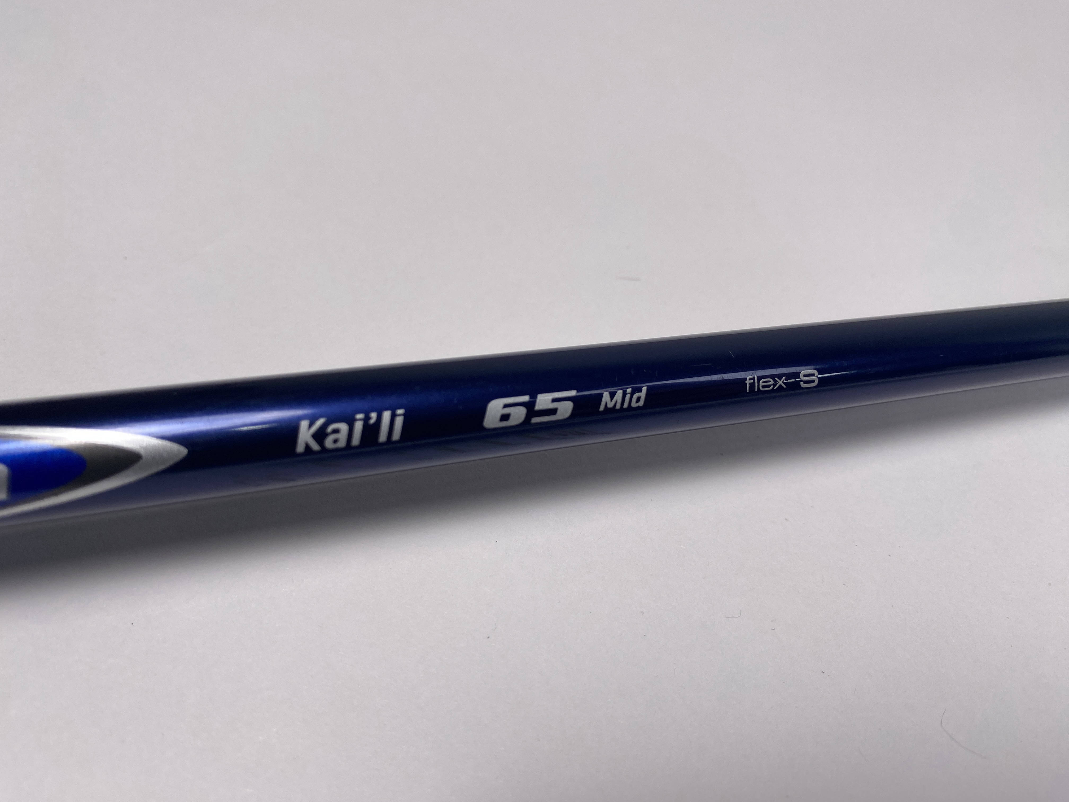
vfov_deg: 54.9
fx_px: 772
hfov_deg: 69.4
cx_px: 534
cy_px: 401
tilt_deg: -49.8
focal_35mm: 25
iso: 32
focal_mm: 4.25
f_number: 1.8
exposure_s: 1/506
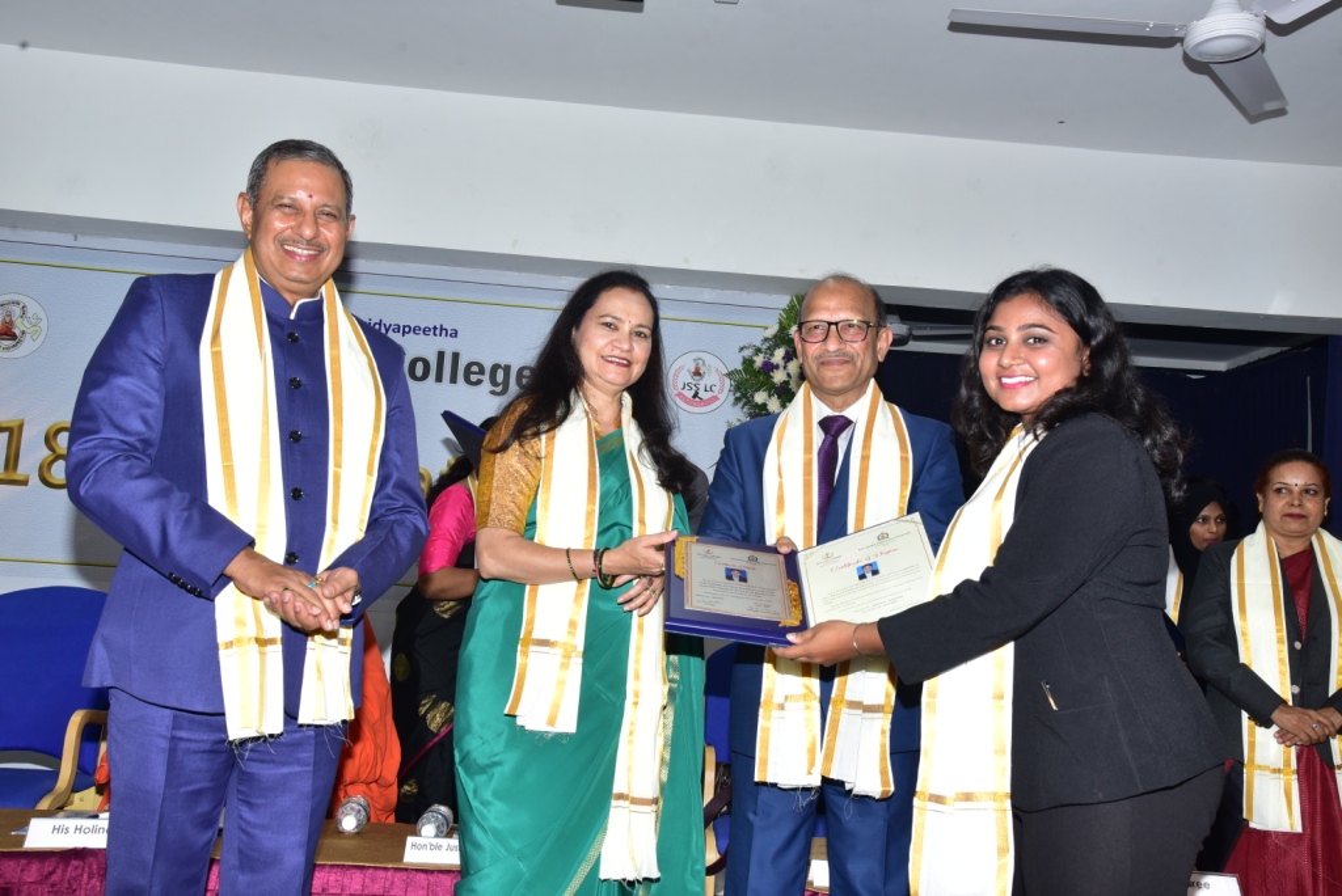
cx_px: 671
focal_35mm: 38
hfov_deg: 50.7
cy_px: 448
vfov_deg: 35.1
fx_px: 1417
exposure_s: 1/160
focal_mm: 38
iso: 800
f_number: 8
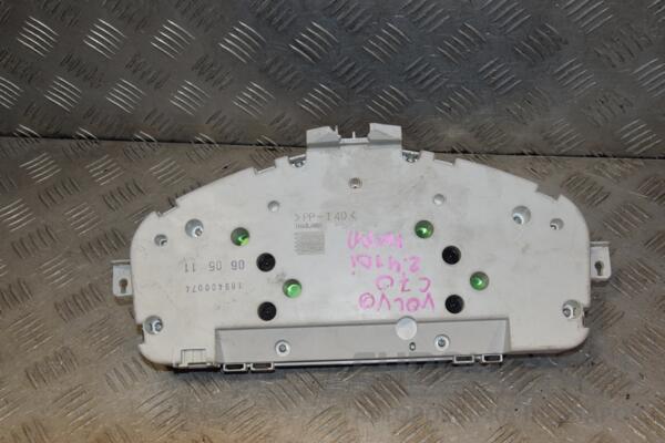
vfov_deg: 29.9
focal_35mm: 45
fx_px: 831
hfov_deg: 43.6
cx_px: 332
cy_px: 222
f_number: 14
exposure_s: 1/200
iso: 800
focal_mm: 30
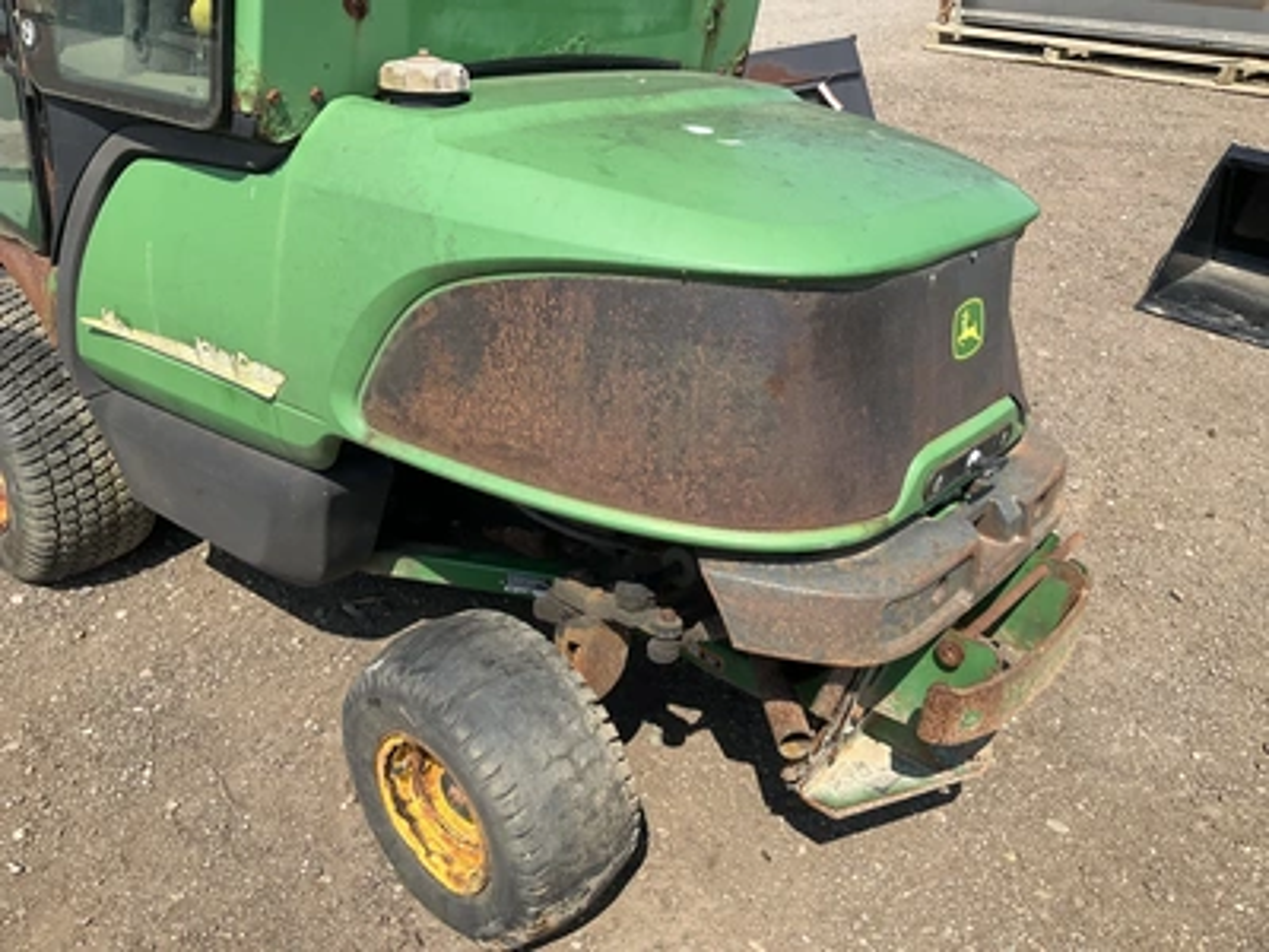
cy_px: 476
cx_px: 634
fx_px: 1063
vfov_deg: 48.2
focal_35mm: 29
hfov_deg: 61.7
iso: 25
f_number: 1.8
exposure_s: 1/1221
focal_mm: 3
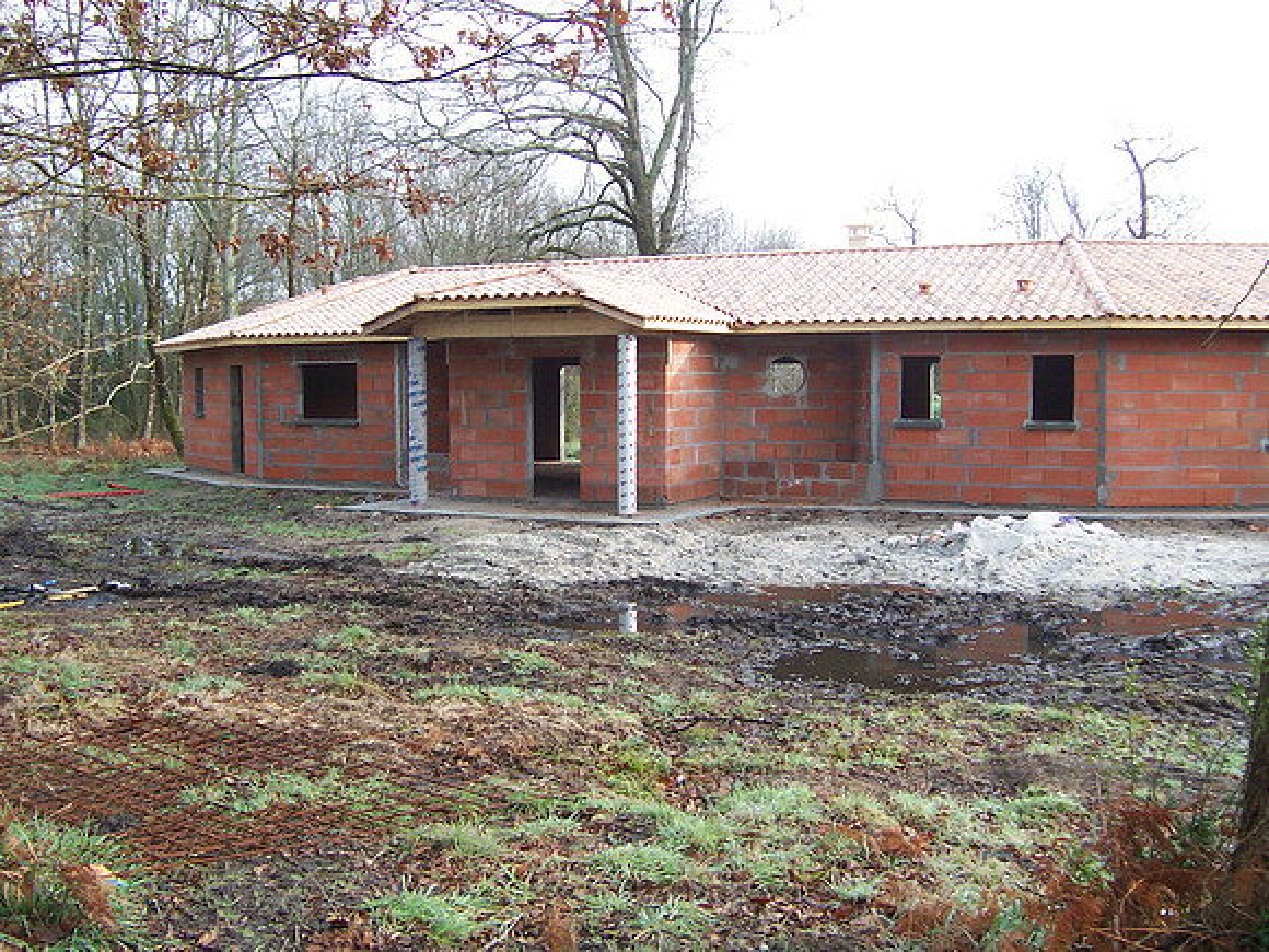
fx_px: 1320
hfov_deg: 51.4
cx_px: 634
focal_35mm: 36
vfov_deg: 39.7
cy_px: 476
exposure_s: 1/180
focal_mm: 5.6
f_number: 3.4
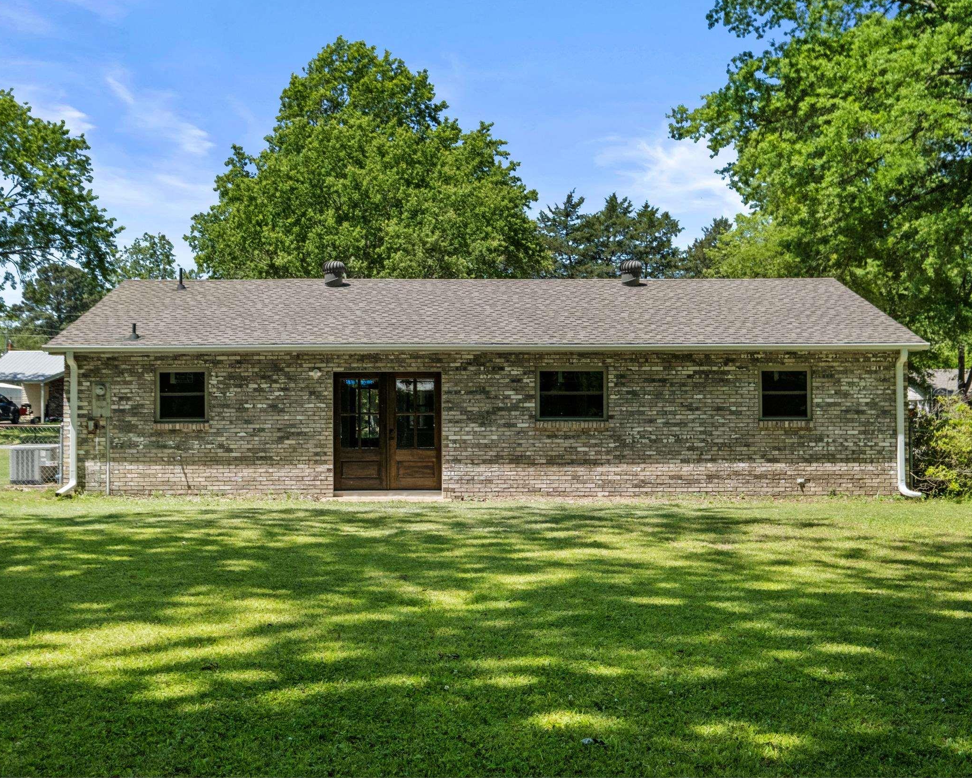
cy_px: 385
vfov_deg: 36.5
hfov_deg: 44.8
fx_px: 1179
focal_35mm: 41
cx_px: 463
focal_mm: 24
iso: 400
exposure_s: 1/320
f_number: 8
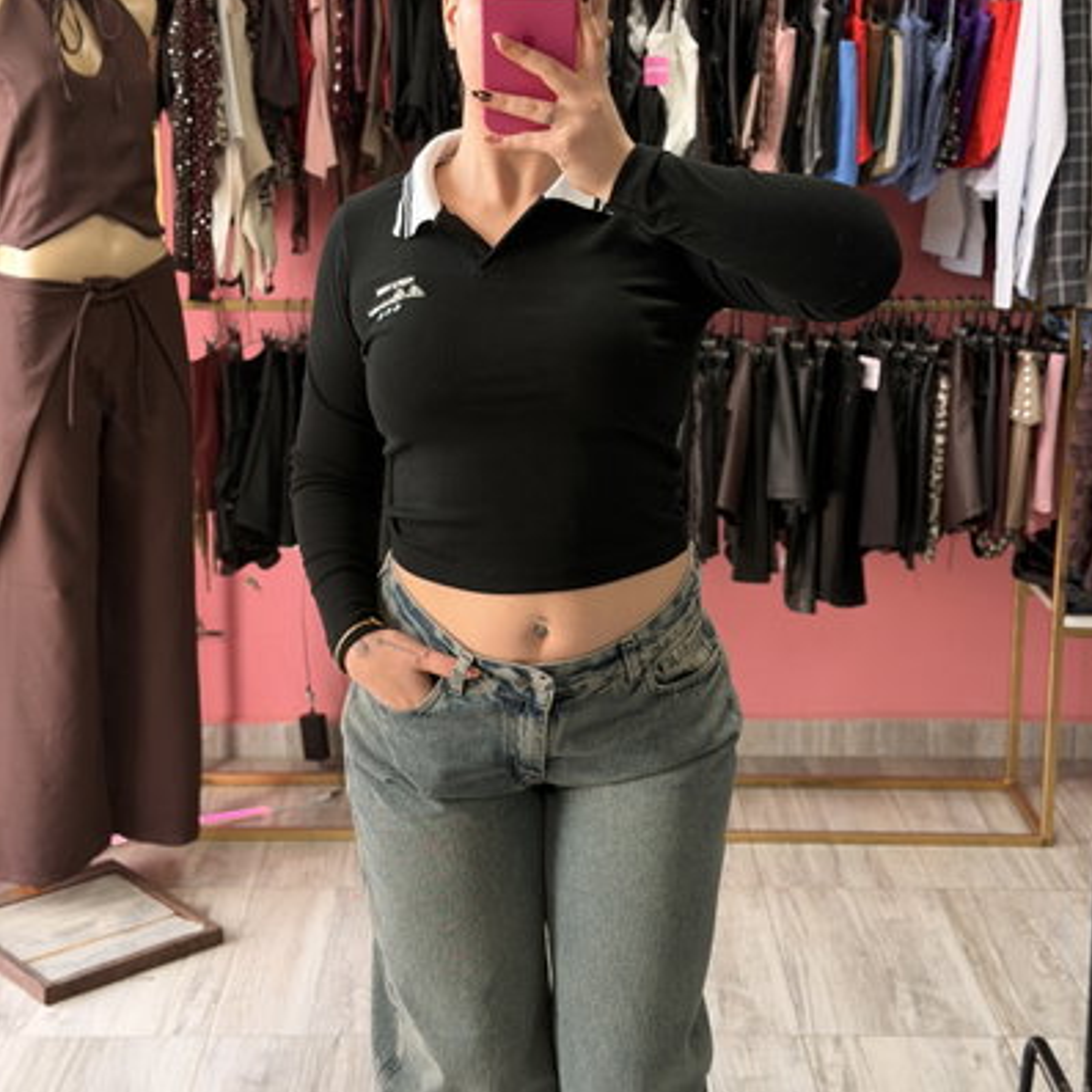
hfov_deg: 30.0
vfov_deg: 30.0
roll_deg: +0.7
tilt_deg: -15.4
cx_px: 547
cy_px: 527
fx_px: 2034
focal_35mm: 57
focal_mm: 6.76
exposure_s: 1/109
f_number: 1.78
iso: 100
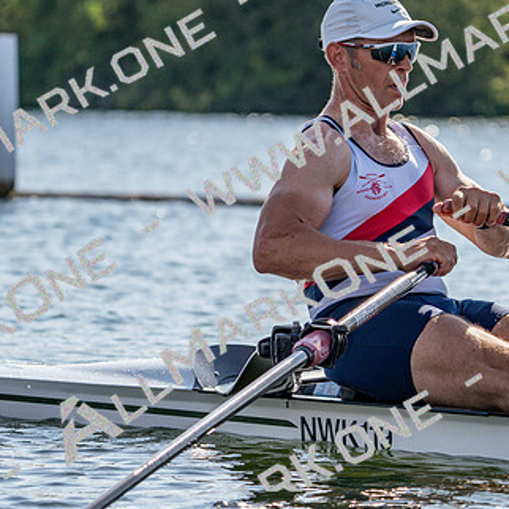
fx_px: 5091
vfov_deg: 5.7
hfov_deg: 5.7
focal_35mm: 306
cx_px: 381
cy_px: 221
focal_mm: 200
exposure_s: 1/1600
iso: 200
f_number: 5.6
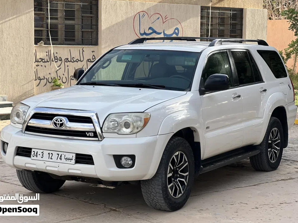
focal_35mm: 83
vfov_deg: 17.8
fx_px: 714
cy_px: 103
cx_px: 147
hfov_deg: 23.6
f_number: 2.8
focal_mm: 9
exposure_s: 1/240
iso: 25
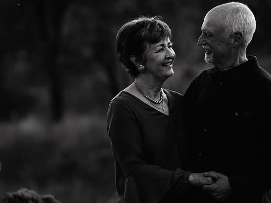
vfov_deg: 6.5
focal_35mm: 229
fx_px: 1793
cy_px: 105
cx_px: 131
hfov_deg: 8.6
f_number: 4
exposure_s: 1/160
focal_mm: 200
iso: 160
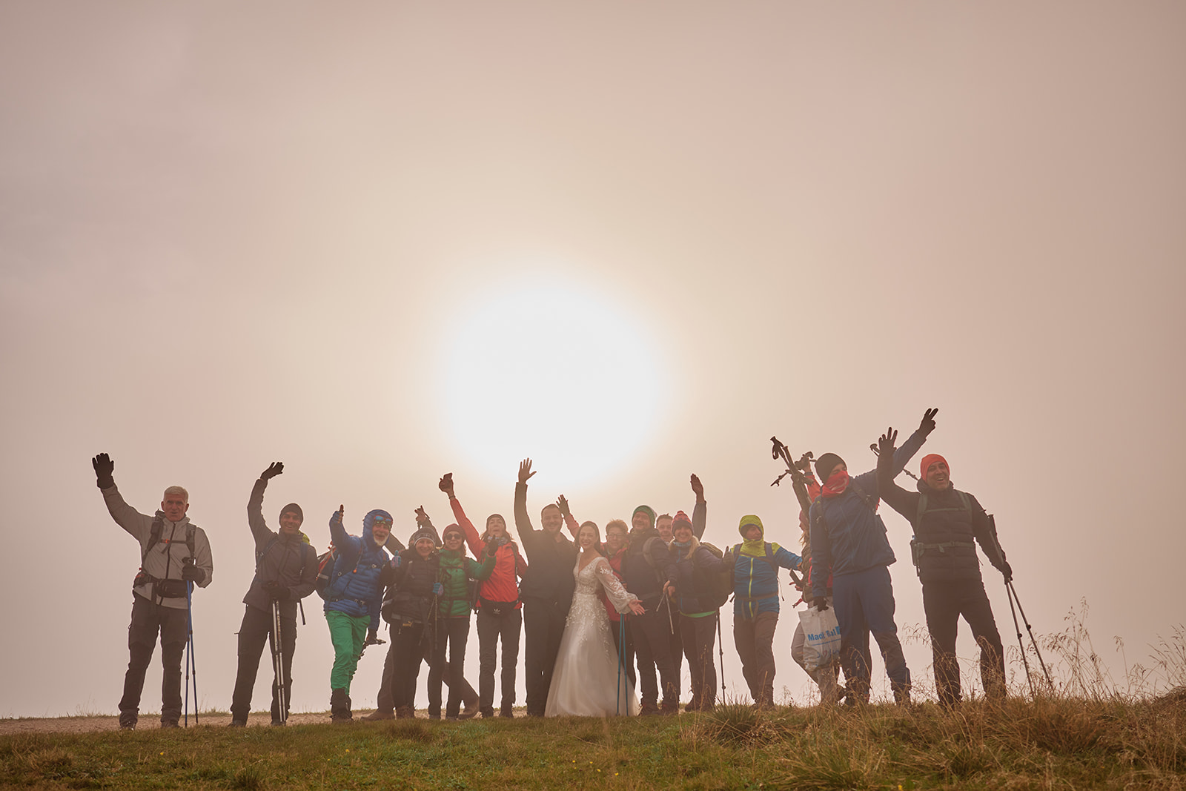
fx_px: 1153
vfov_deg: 37.9
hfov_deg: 54.4
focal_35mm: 35
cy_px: 396
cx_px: 593
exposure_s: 1/3200
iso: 125
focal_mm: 23
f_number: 2
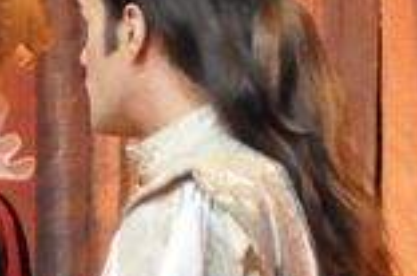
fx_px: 7571
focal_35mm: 656
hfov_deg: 3.1
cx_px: -219
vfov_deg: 2.1
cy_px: 470
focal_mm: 85
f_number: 5.6
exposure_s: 1/60
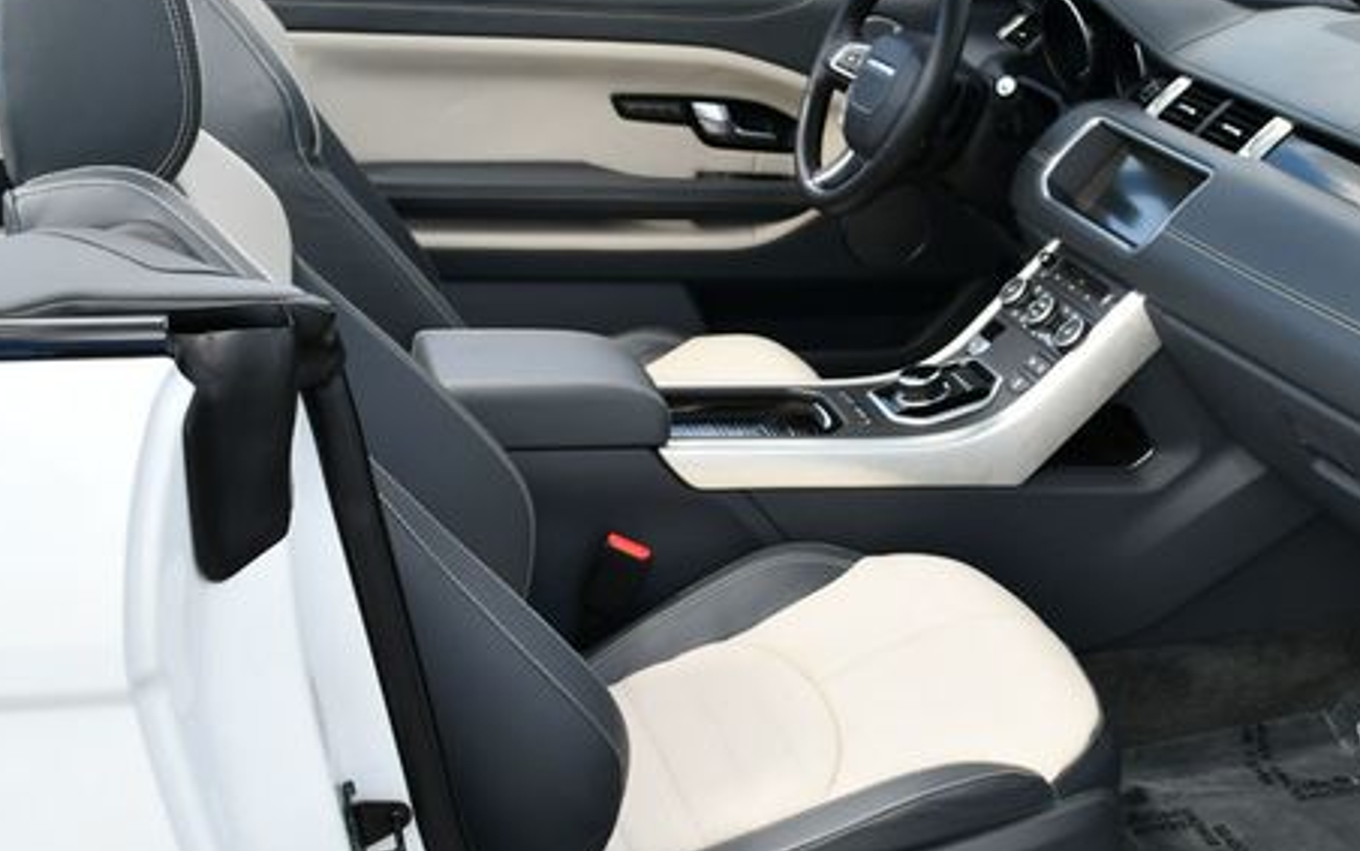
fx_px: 1928
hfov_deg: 38.3
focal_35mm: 52
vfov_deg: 24.9
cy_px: 502
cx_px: 945
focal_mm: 18
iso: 220
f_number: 5.6
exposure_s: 1/250
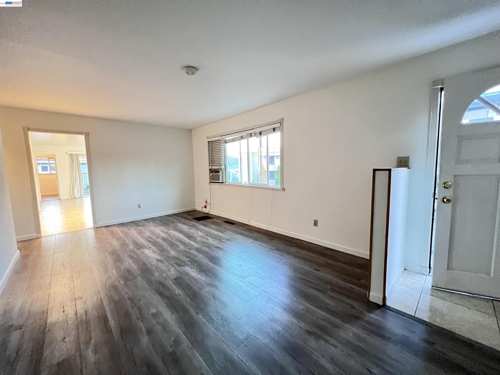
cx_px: 250
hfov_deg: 106.2
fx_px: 188
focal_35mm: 13
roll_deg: +1.2
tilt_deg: -6.2
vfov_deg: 89.9
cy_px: 188
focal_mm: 1.57
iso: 1250
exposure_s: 1/30
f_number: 1.8
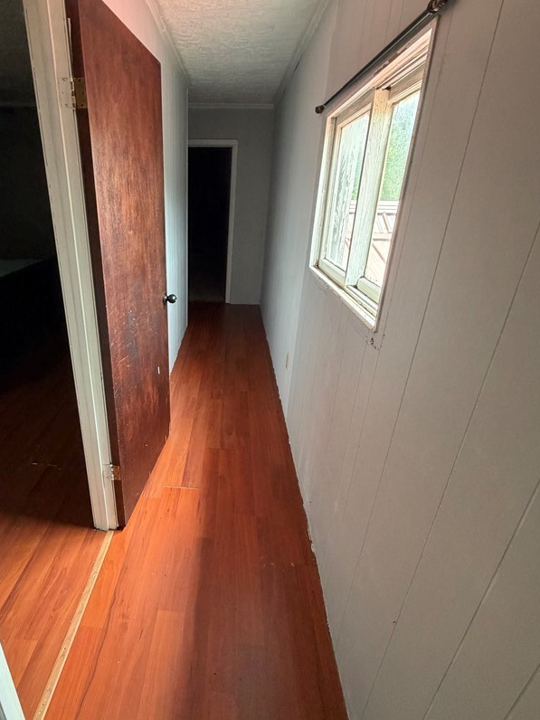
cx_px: 204
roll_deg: -1.3
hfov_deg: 70.5
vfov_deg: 87.7
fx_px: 374
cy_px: 349
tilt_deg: -22.7
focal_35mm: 18
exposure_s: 1/108
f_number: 2.2
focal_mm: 2.22
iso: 320
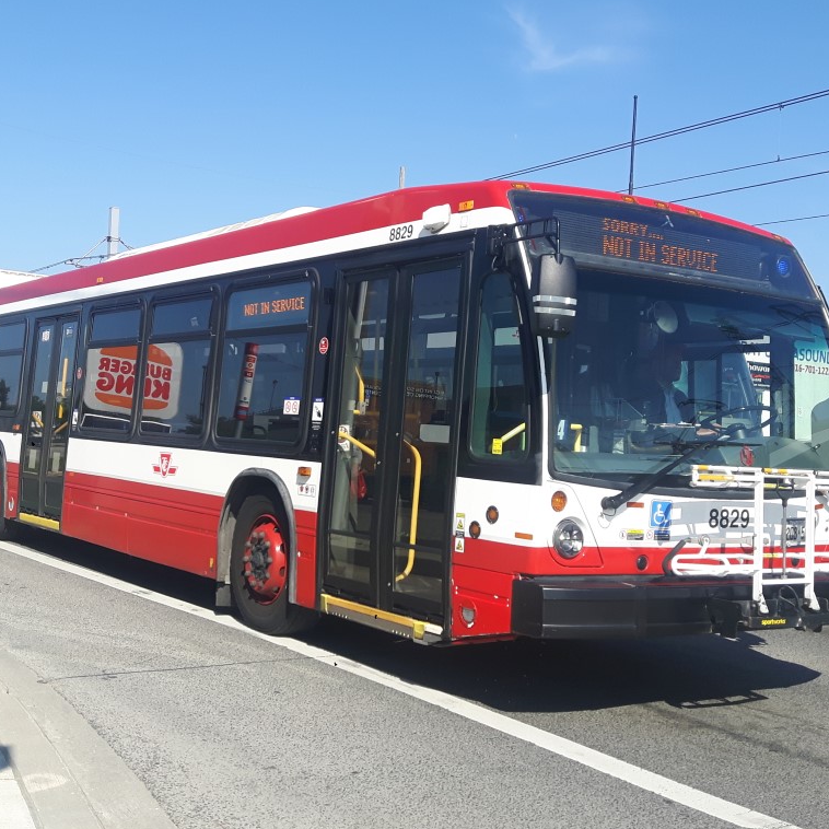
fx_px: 1002
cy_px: 414
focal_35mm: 37
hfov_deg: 44.9
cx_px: 395
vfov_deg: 44.9
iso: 40
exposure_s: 1/1064
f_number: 1.9
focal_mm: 3.7
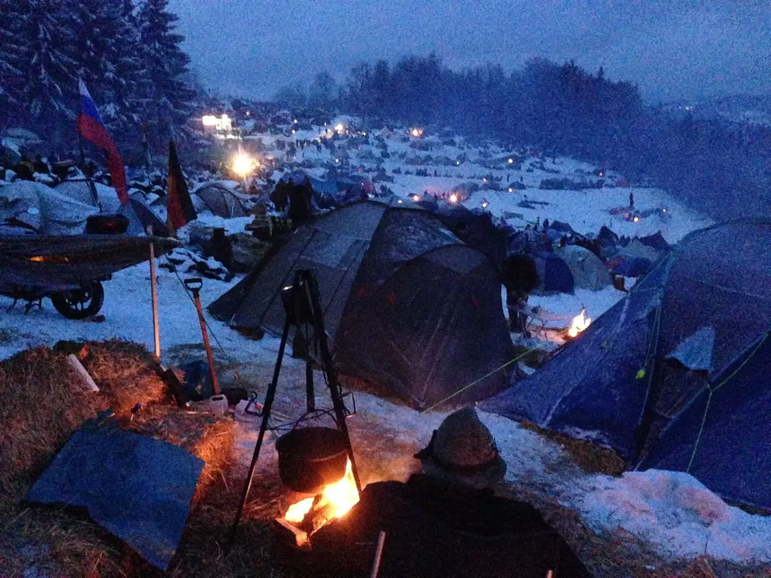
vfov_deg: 42.9
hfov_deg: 55.4
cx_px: 386
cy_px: 289
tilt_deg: -11.1
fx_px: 735
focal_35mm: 33
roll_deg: +0.8
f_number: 2.4
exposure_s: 1/15
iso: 2000
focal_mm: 4.12
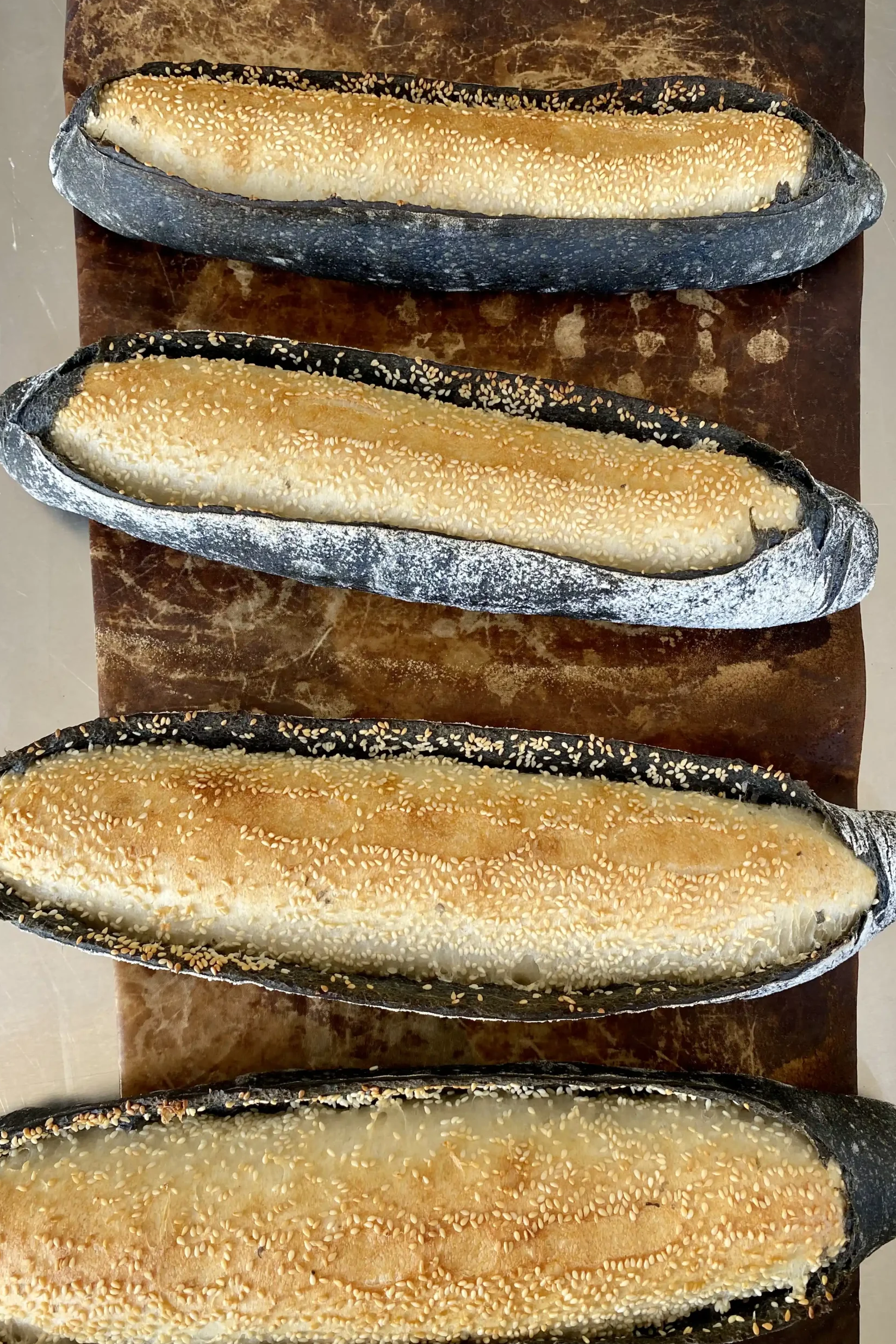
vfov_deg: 65.5
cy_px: 662
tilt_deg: -75.9
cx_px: 468
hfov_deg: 46.4
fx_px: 1045
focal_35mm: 28
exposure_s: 1/121
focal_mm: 4.25
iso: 80
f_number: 1.8
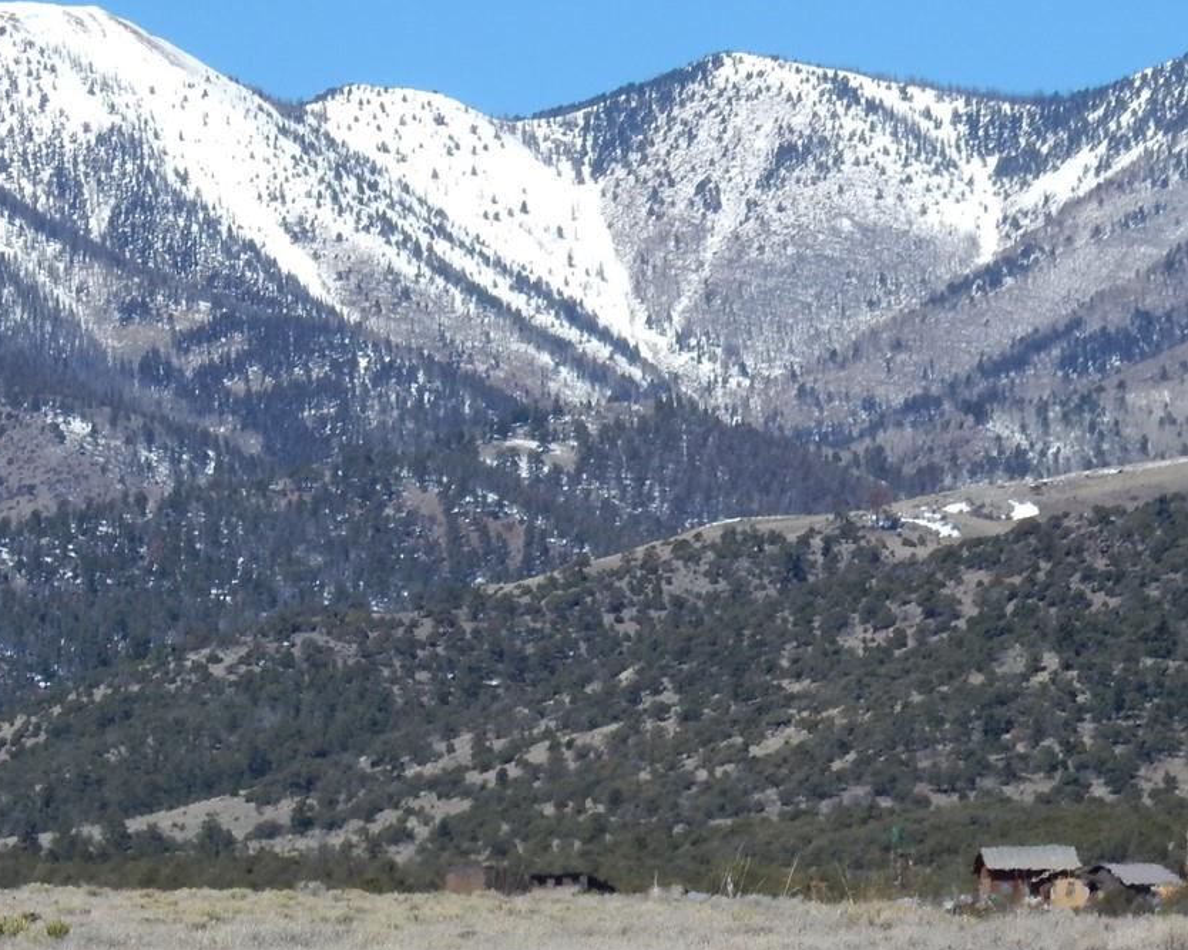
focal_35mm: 307
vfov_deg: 5.0
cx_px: 574
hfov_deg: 6.3
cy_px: 739
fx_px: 10793
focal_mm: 29.2
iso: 125
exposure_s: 1/800
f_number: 6
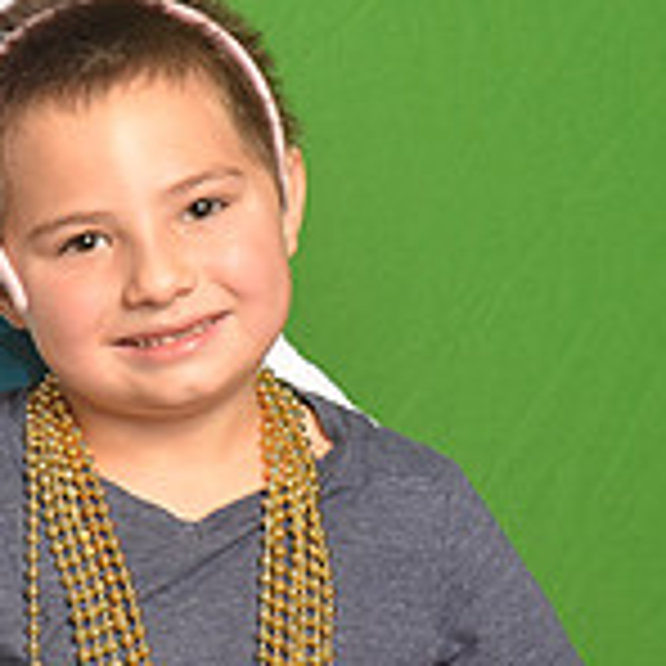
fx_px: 3679
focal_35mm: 169
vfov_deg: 10.3
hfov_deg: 10.2
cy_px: 32
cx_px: -148
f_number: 6.3
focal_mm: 34
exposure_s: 1/60
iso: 200
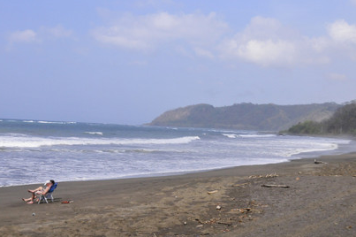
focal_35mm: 59
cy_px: 124
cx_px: 188
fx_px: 579
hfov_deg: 34.2
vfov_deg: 23.1
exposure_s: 1/6400
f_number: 5
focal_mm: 35
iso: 1000
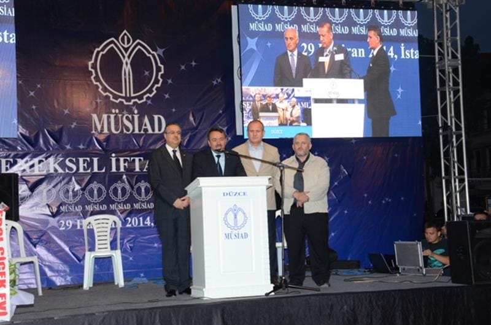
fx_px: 776
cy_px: 162
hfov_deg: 35.1
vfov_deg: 23.7
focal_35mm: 57
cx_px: 246
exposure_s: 1/60
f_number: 8
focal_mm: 38
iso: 1250
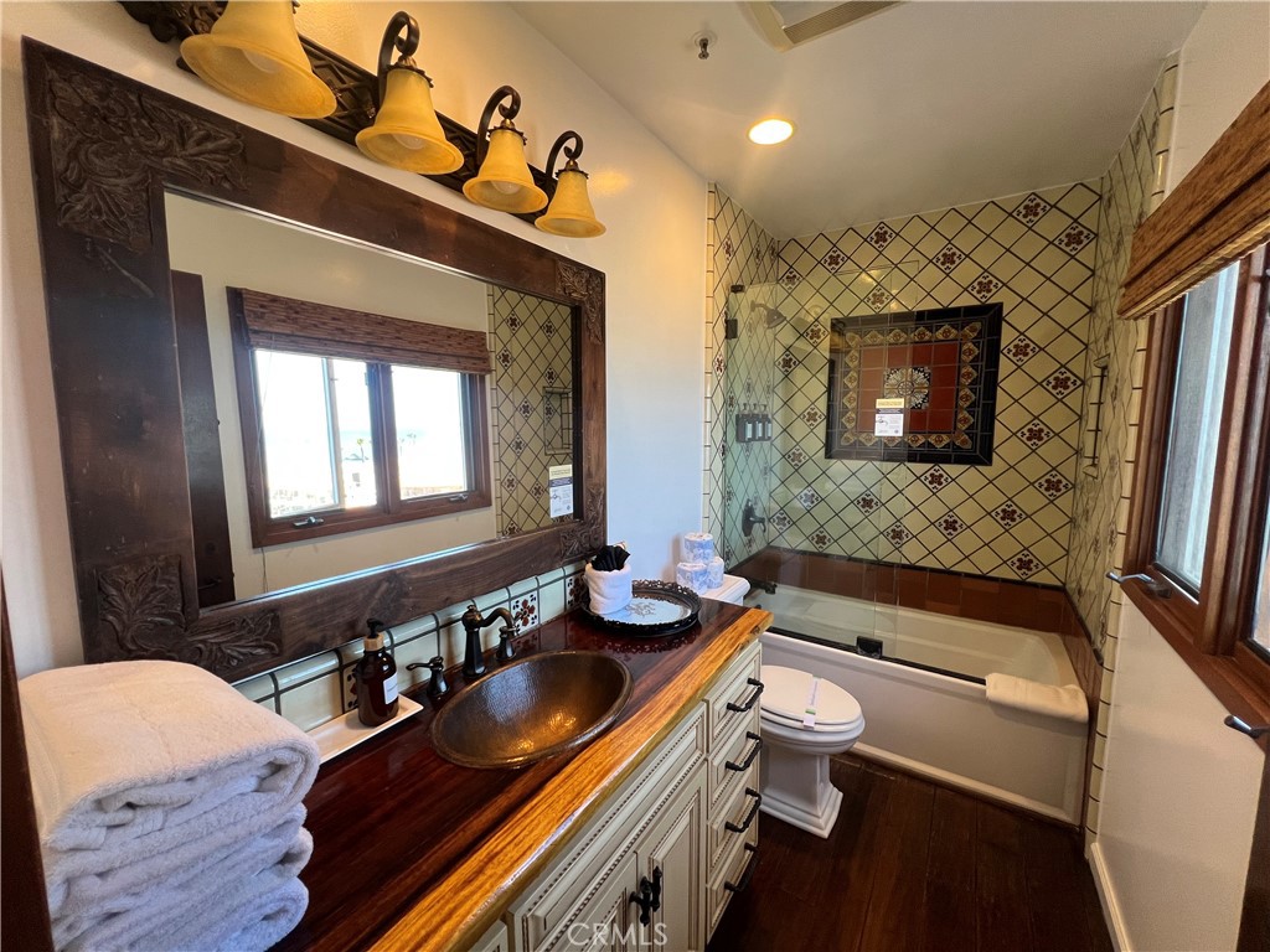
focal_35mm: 13
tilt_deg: -6.7
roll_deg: +0.7
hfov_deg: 106.2
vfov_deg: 89.9
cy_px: 476
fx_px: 477
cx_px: 635
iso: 125
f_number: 1.8
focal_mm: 1.57
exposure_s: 1/120
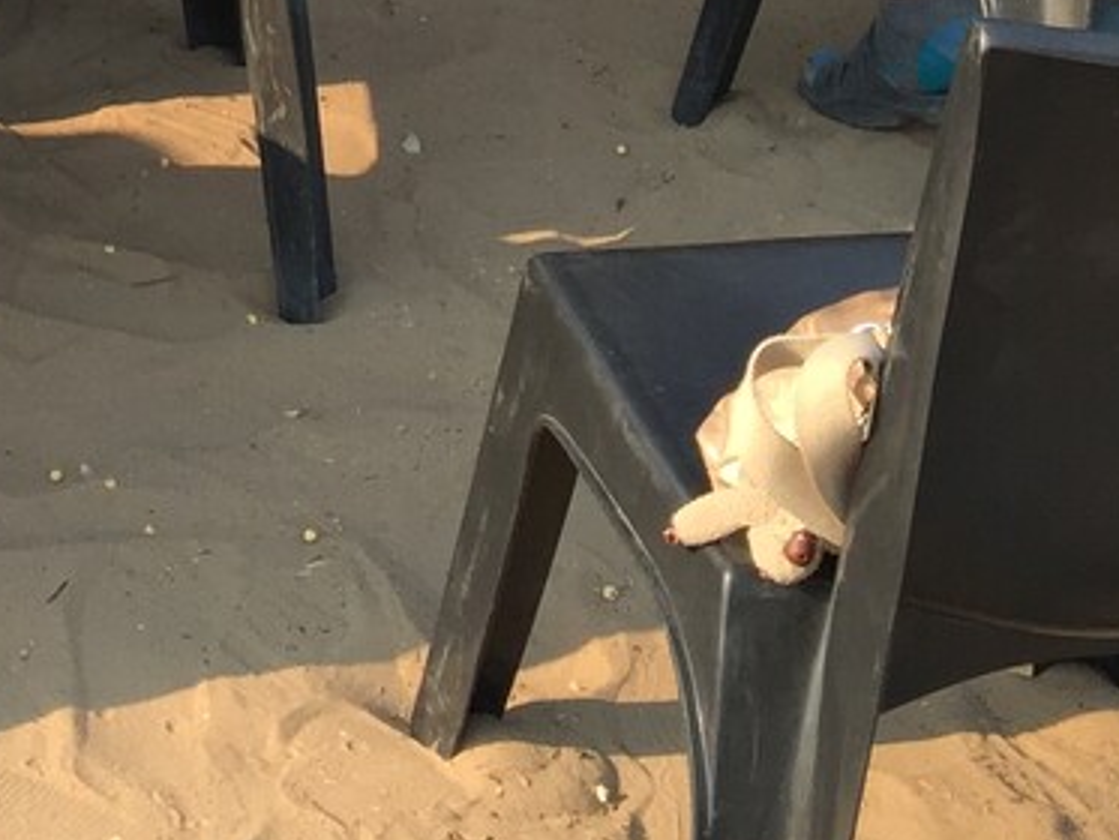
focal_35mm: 112
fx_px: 3622
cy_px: -621
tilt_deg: -15.8
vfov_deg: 12.2
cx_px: -90
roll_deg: -1.2
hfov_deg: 17.0
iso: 32
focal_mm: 4.15
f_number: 2.2
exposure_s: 1/476
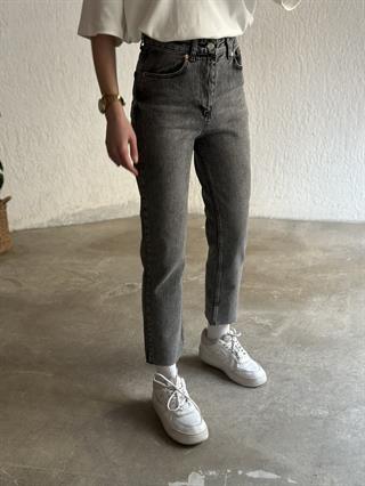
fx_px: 674
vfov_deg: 39.6
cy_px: 243
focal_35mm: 48
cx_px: 182
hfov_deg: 30.3
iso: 200
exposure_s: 1/60
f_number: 1.78
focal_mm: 6.86
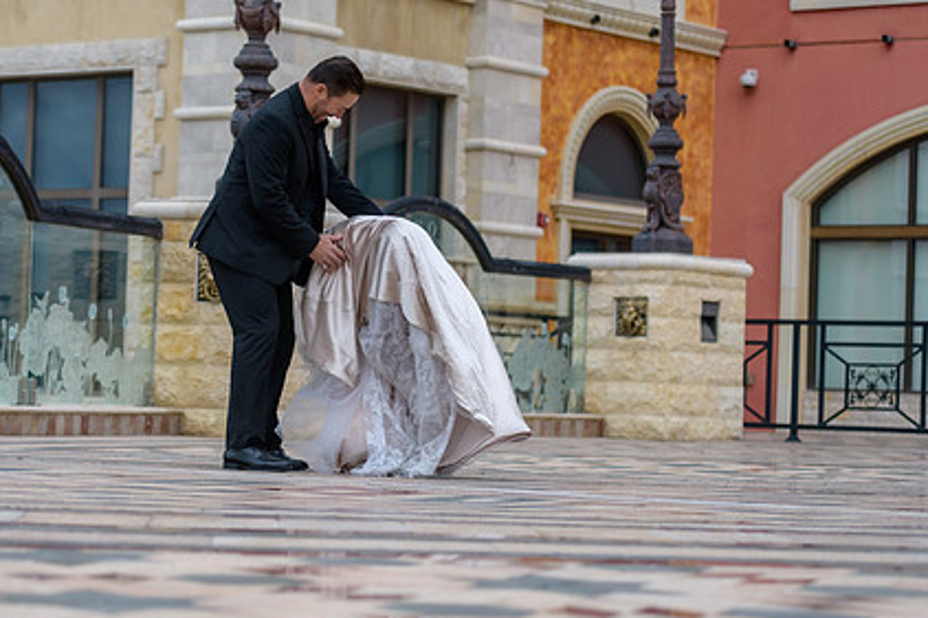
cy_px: 302
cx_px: 332
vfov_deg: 12.4
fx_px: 2834
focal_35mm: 110
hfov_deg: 18.6
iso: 400
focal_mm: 80
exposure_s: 1/3200
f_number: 2.8
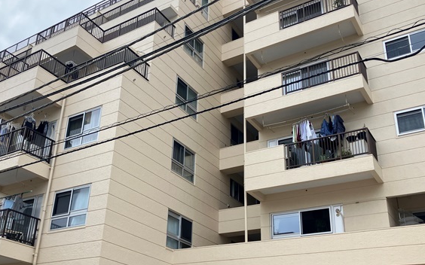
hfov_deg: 49.0
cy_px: 155
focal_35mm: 40
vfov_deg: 31.9
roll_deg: -3.7
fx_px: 463
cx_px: 174
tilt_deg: +23.1
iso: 32
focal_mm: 3.99
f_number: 1.8
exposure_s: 1/1869
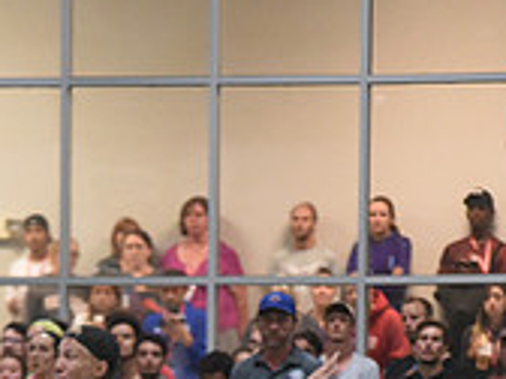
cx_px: 120
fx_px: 9706
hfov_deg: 3.0
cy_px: 492
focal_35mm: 664
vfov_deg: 2.2
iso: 10000
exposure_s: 1/500
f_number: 2.8
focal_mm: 200
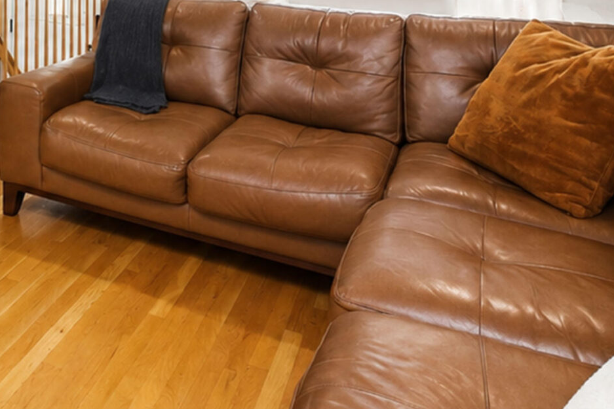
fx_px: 699
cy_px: -102
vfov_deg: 27.9
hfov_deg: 42.5
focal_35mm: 41
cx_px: 35
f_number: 8
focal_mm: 10
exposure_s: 1/60
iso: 2000
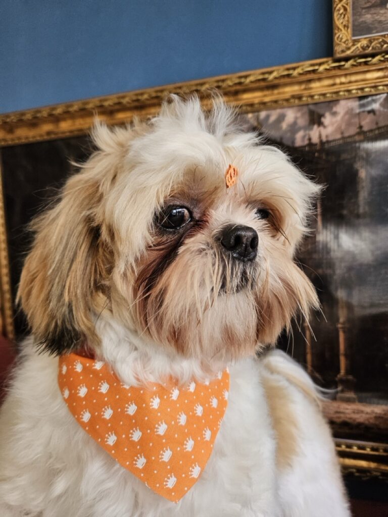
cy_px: 258
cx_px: 194
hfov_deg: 58.9
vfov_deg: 73.9
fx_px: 344
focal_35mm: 23
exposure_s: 1/359
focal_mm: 5.4
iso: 160
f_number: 1.8
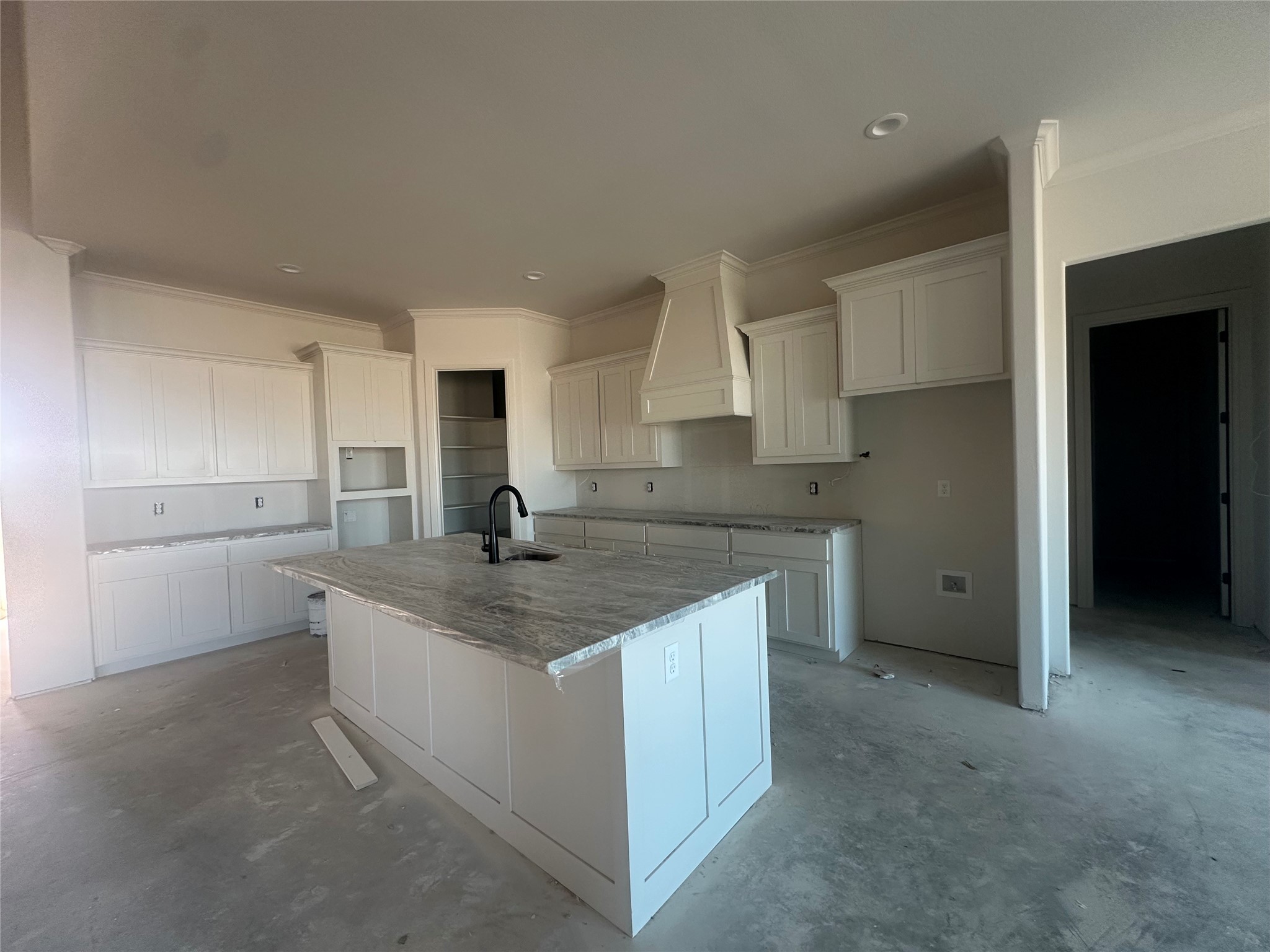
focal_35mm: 14
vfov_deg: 85.7
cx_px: 635
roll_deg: +1.4
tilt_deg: -0.9
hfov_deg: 102.1
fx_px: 514
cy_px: 476
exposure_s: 1/99
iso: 160
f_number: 2.2
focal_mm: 2.22
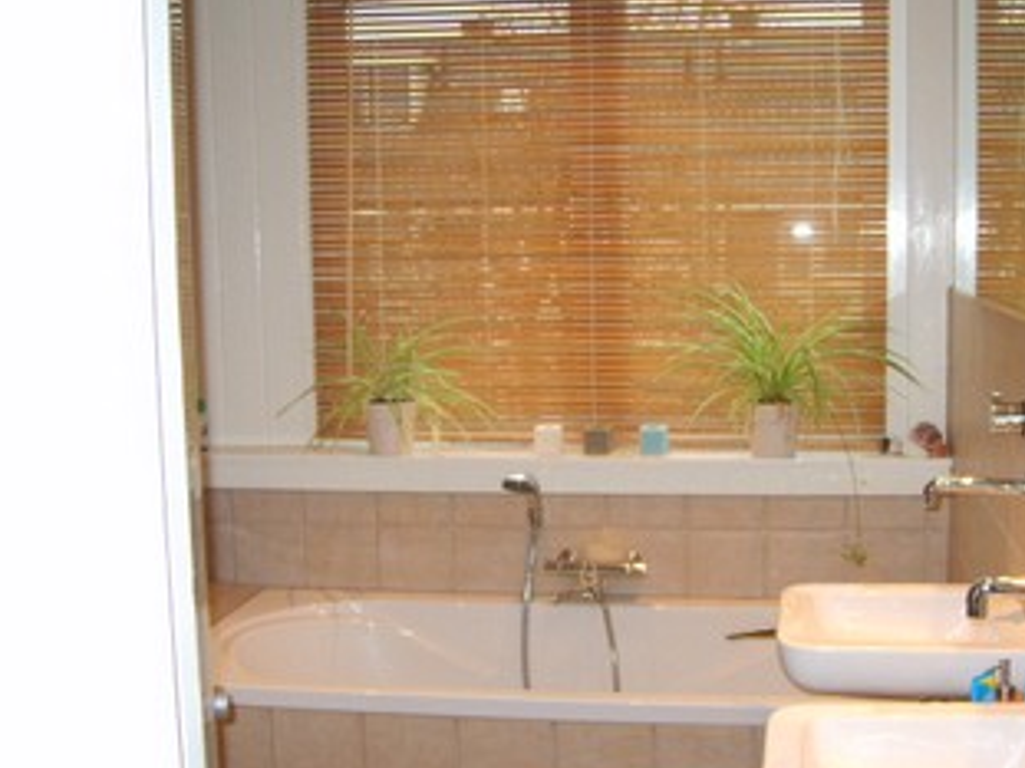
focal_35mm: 45
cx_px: 656
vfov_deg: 32.1
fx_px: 1332
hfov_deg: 41.7
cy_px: 422
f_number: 2.8
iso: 100
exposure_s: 1/30
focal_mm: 7.4
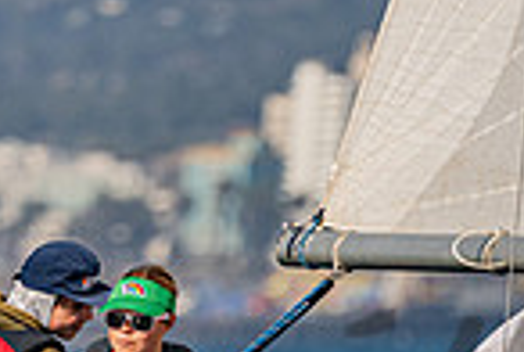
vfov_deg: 1.2
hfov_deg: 1.7
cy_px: 487
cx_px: 25
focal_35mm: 1190
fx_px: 17356
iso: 320
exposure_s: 1/3200
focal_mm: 300
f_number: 5.3
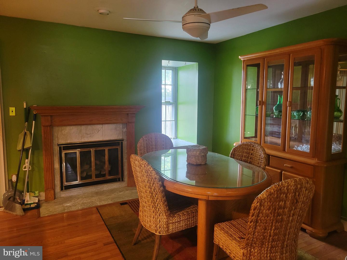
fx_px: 261
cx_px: 174
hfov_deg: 67.3
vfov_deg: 53.1
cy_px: 130
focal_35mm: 26
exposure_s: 1/40
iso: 320
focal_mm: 5.4
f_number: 1.8
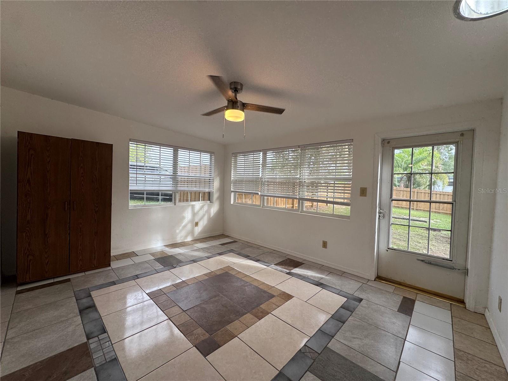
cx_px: 254
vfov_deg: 85.7
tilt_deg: -2.2
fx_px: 205
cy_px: 190
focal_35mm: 14
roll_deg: -1.7
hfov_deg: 102.1
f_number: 2.2
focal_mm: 2.22
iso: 50
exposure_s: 1/99
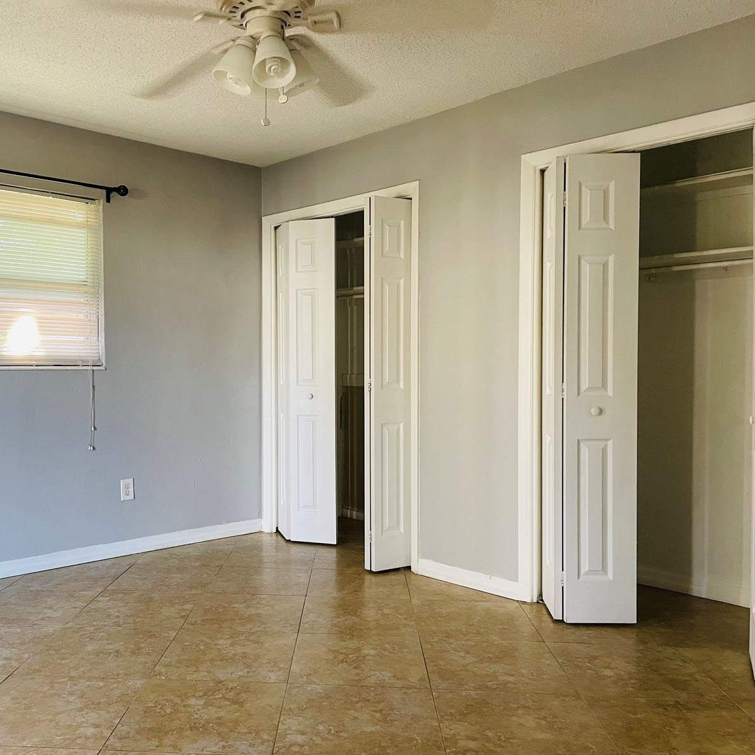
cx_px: 305
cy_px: 374
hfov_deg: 52.2
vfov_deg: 52.5
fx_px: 765
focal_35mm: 31
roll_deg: +0.0
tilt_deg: -1.6
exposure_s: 1/82
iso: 125
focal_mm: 4.2
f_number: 1.6
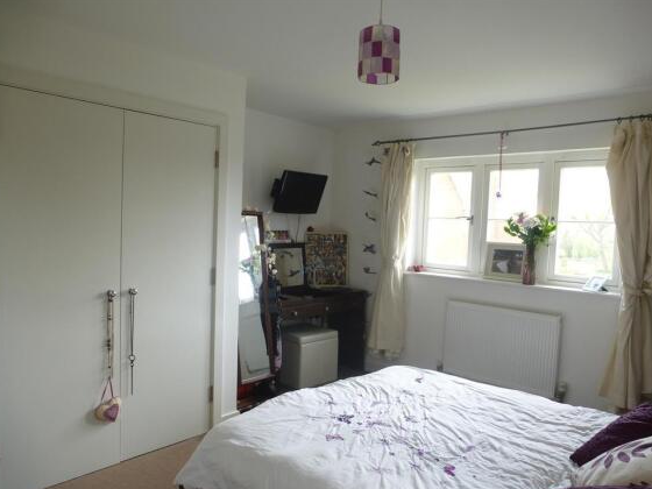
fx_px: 471
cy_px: 250
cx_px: 329
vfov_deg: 54.9
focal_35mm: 25
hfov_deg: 69.4
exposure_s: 1/50
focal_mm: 4.3
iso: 100
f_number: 3.3
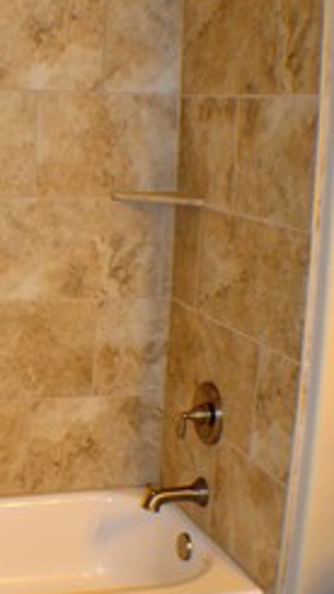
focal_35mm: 74
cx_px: -5
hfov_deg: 16.0
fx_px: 1164
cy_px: 289
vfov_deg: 28.6
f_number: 4
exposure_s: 1/60
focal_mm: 24
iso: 1000
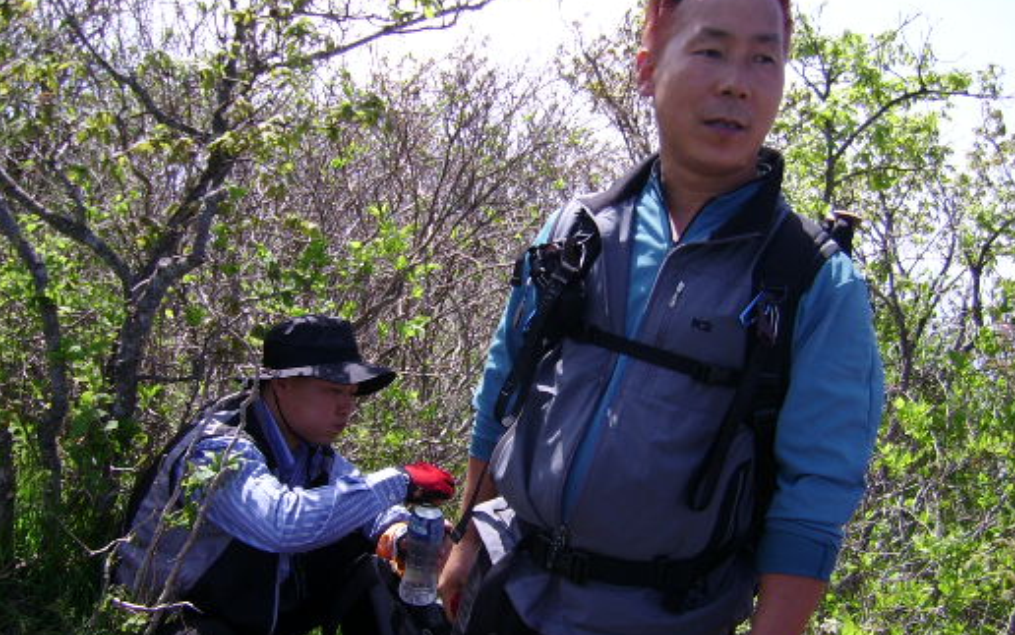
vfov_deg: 28.0
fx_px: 1273
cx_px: 531
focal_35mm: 46
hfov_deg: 43.5
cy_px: 364
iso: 50
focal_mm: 5.95
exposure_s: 1/594
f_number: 2.8
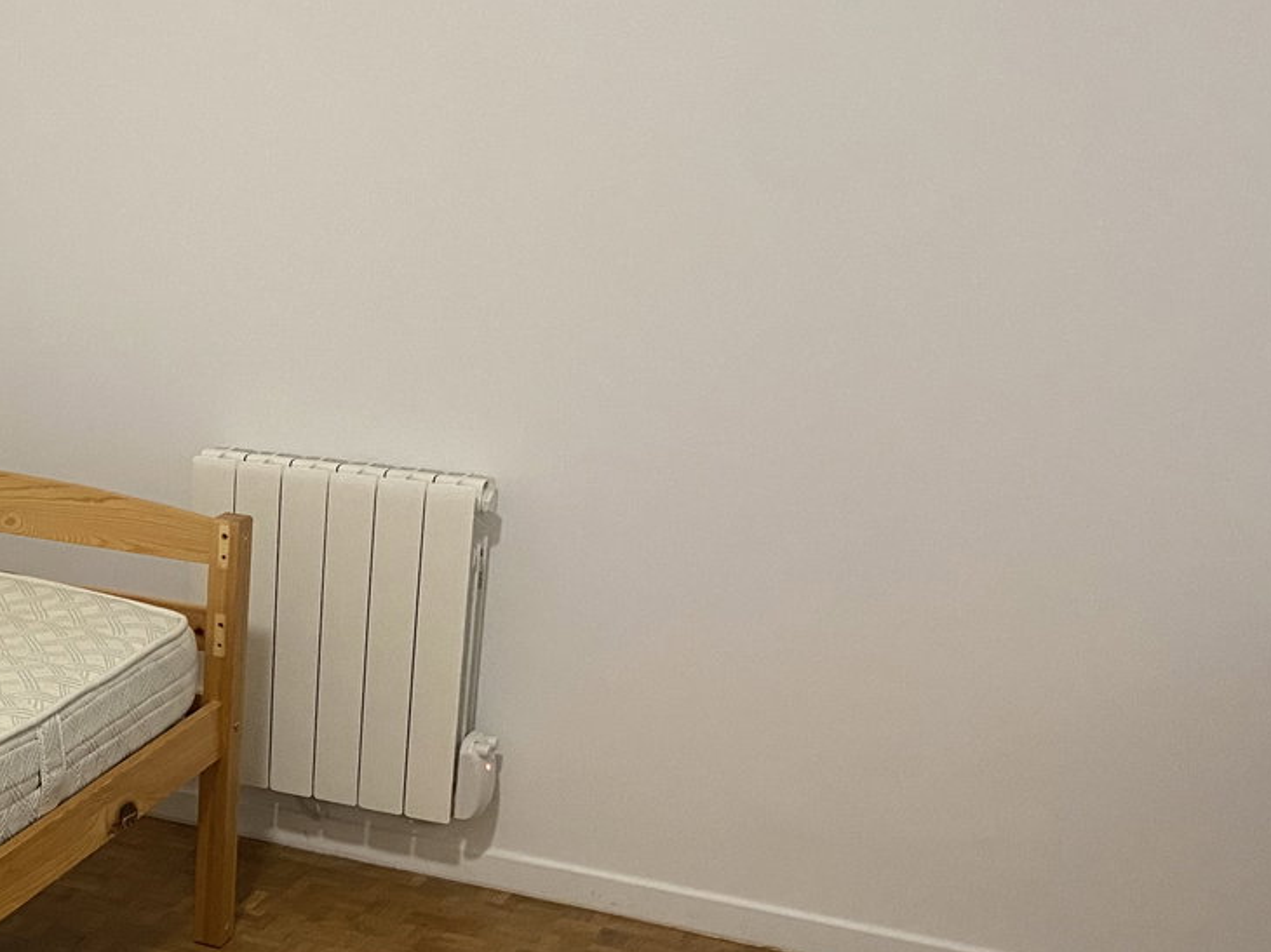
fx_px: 2092
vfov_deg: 25.0
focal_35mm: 57
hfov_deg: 31.3
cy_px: 832
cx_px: 0
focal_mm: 4.25
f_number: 1.8
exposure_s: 1/50
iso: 400
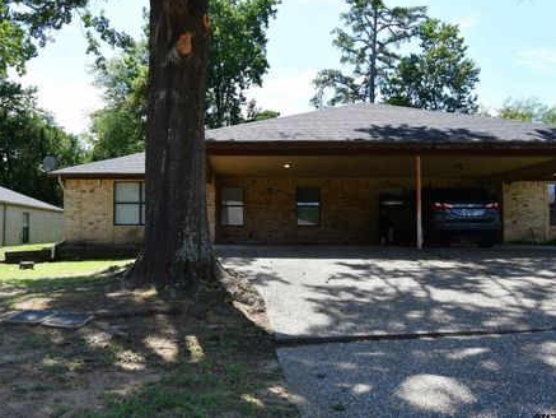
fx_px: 530
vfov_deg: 43.0
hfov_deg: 55.2
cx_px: 249
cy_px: 208
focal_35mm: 33
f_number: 9
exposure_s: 1/80
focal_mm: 20
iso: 100
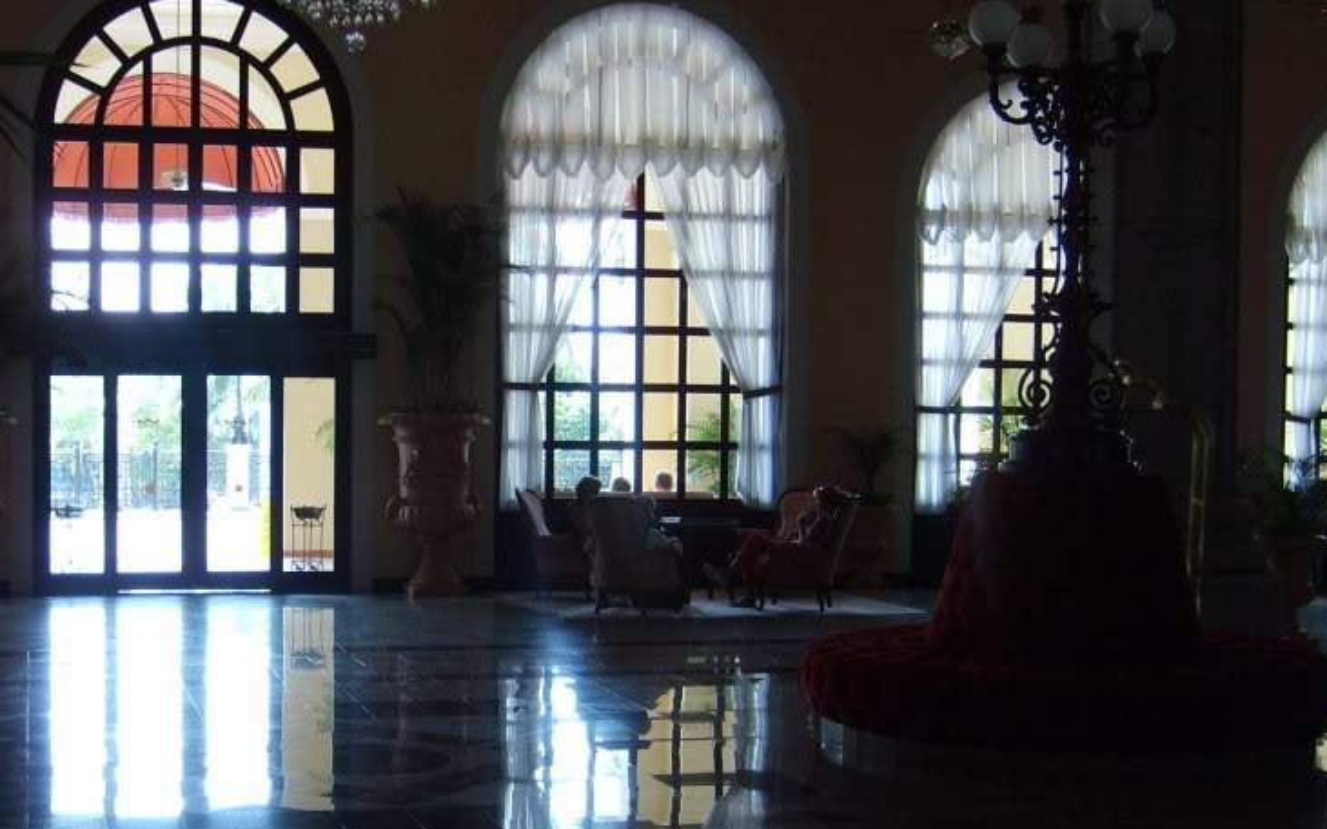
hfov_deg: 38.5
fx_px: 1881
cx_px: 450
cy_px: 492
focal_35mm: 52
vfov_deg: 24.8
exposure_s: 1/60
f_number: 2.8
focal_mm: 5.8
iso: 50
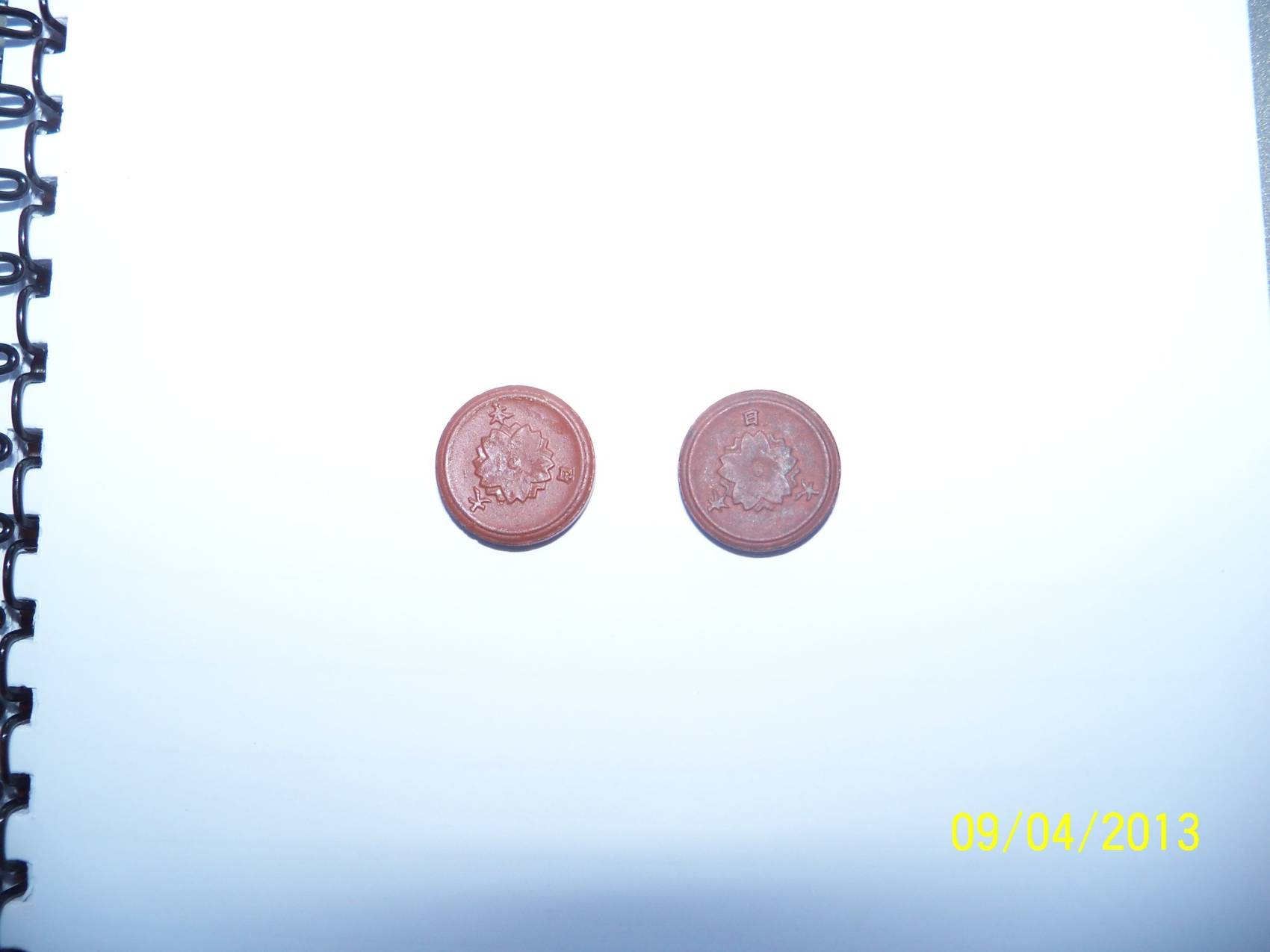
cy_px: 476
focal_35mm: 35
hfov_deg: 52.6
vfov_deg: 40.7
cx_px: 635
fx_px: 1284
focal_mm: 6.2
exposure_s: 1/250
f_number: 3.5
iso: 64
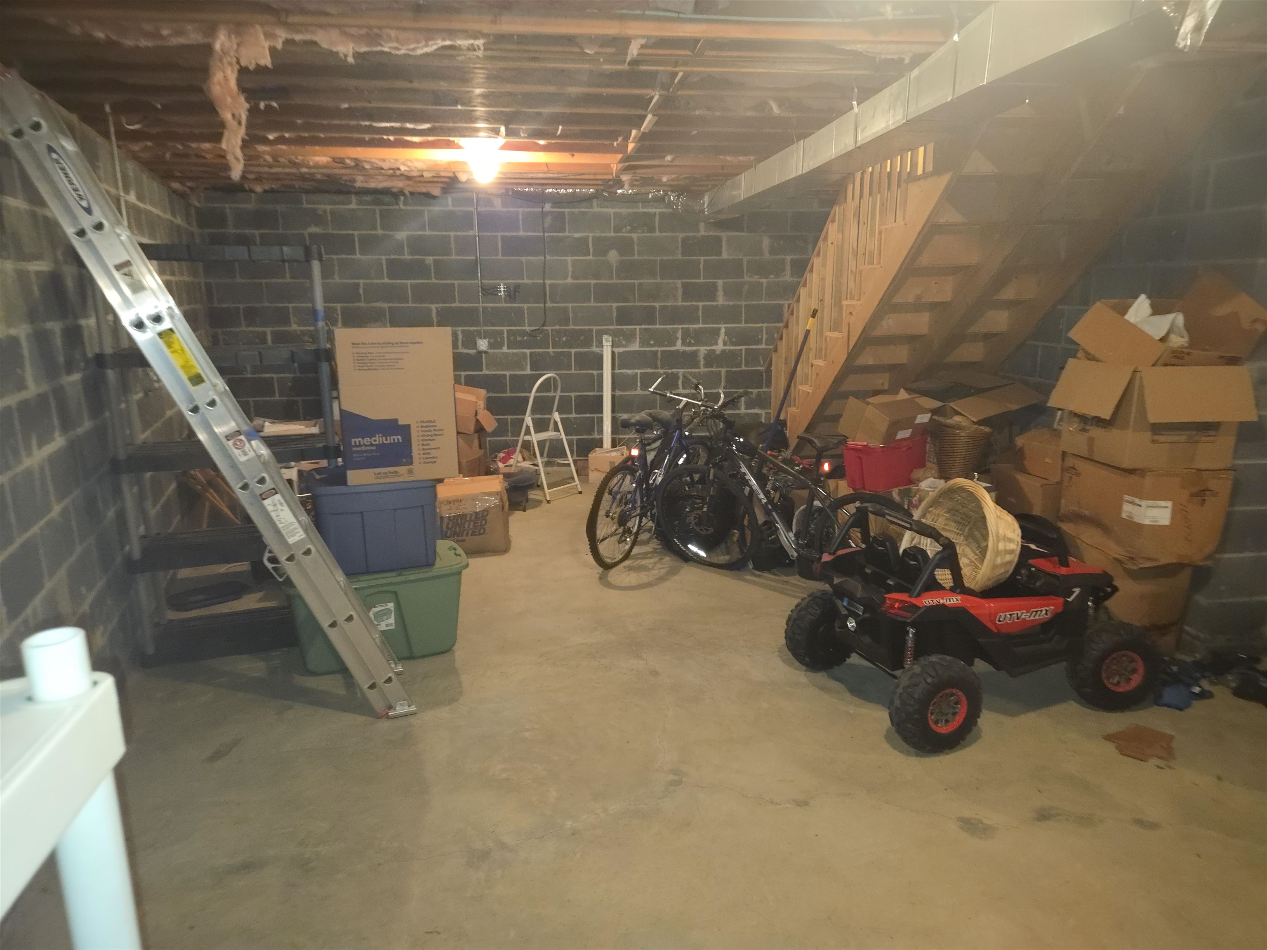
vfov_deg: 58.9
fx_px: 842
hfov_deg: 73.9
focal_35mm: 23
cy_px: 475
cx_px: 634
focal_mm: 5.4
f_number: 1.8
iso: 320
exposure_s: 1/12
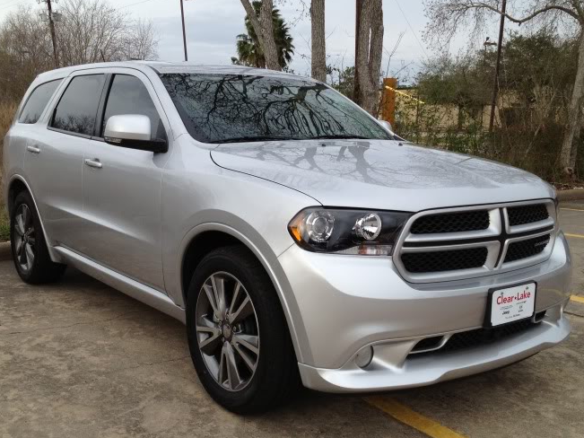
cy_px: 222
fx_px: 725
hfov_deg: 43.9
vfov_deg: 33.6
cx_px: 283
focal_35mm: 43
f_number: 2.4
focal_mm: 4.3
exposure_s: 1/690
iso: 50
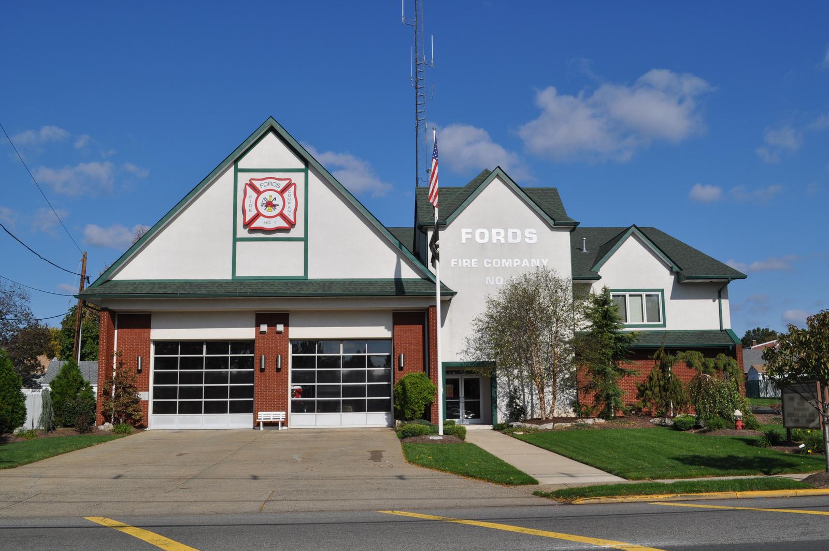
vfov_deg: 36.8
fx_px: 828
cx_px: 414
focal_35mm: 36
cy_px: 276
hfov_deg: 53.2
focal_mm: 24
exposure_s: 1/640
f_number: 13
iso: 200
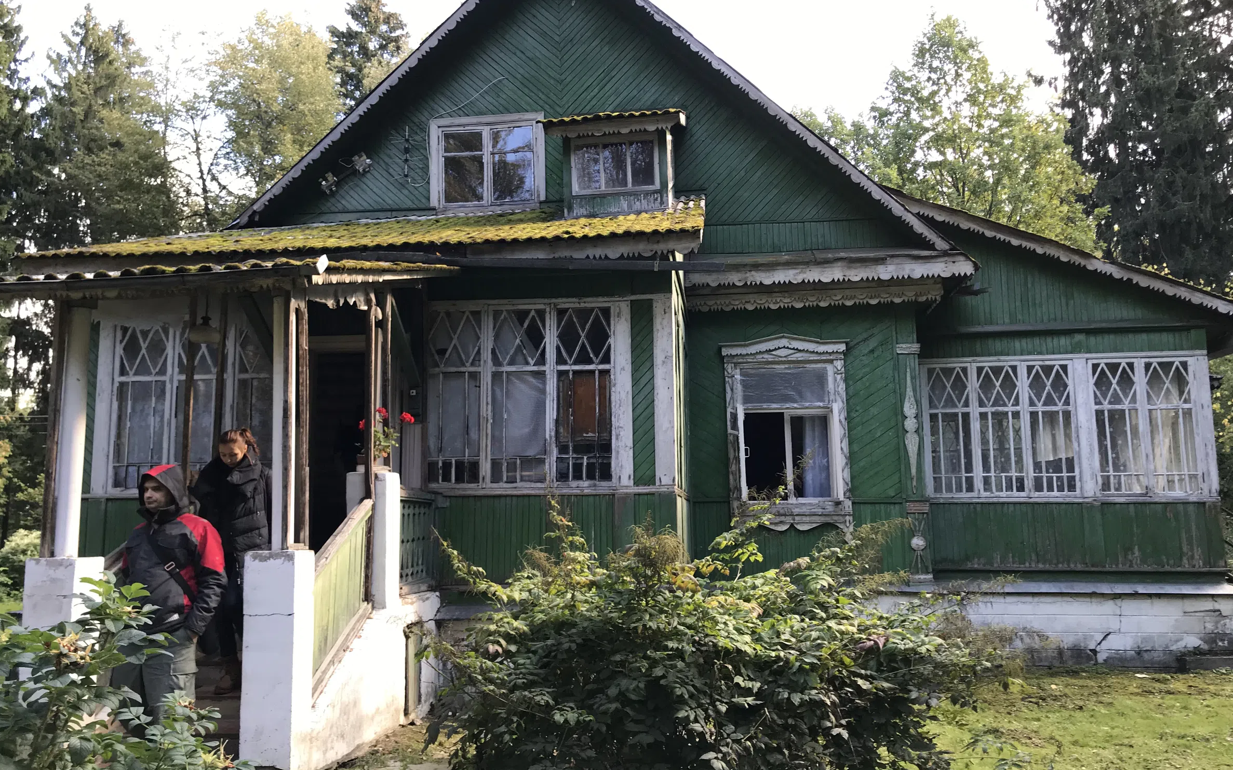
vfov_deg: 41.8
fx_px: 1008
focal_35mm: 30
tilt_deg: +10.7
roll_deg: +1.0
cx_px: 611
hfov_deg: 62.9
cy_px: 392
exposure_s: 1/100
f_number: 1.8
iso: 25
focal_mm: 3.99
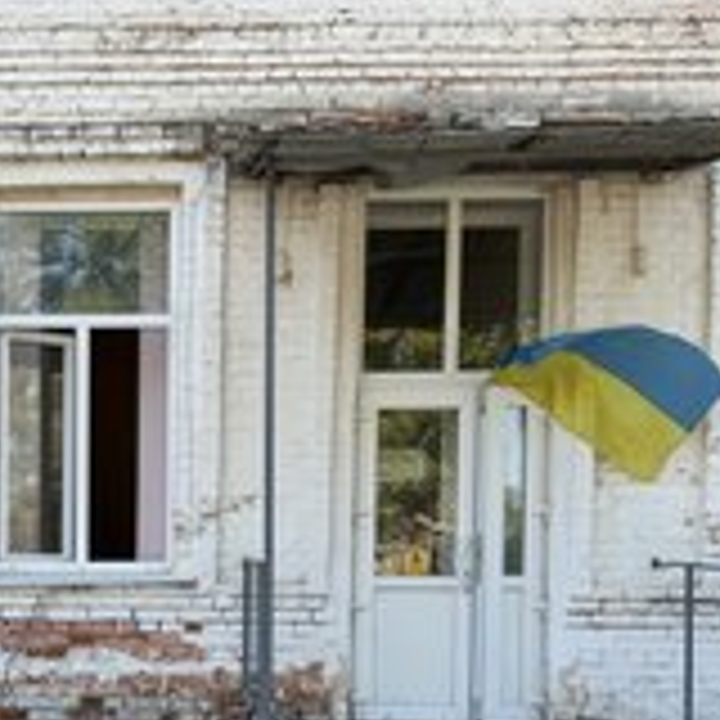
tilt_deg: -1.4
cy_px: 603
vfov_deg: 31.2
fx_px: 1247
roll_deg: -0.3
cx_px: 99
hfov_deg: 31.0
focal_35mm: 53
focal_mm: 6.76
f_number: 1.78
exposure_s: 1/822
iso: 80
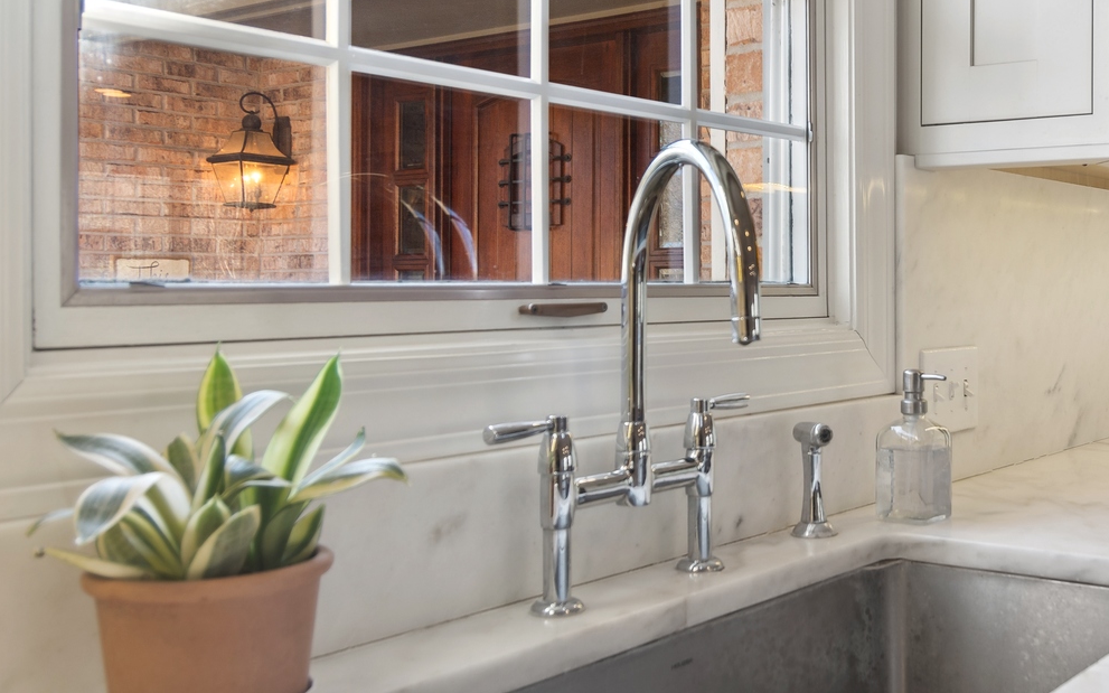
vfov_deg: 31.9
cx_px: 859
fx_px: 1209
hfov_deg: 47.1
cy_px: 294
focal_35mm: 40
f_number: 8
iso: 200
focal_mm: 16
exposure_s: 1/40
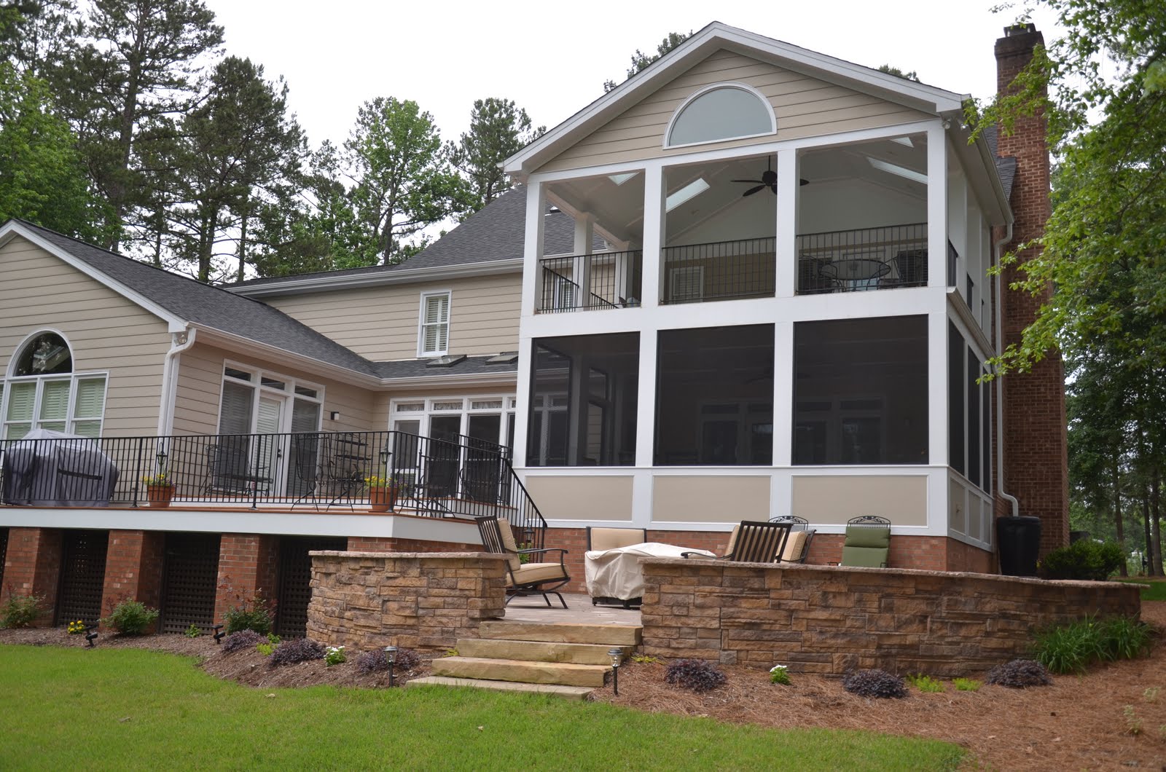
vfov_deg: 36.7
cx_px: 583
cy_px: 386
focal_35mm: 36
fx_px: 1164
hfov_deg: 53.2
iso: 100
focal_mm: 24
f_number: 4
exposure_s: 1/250
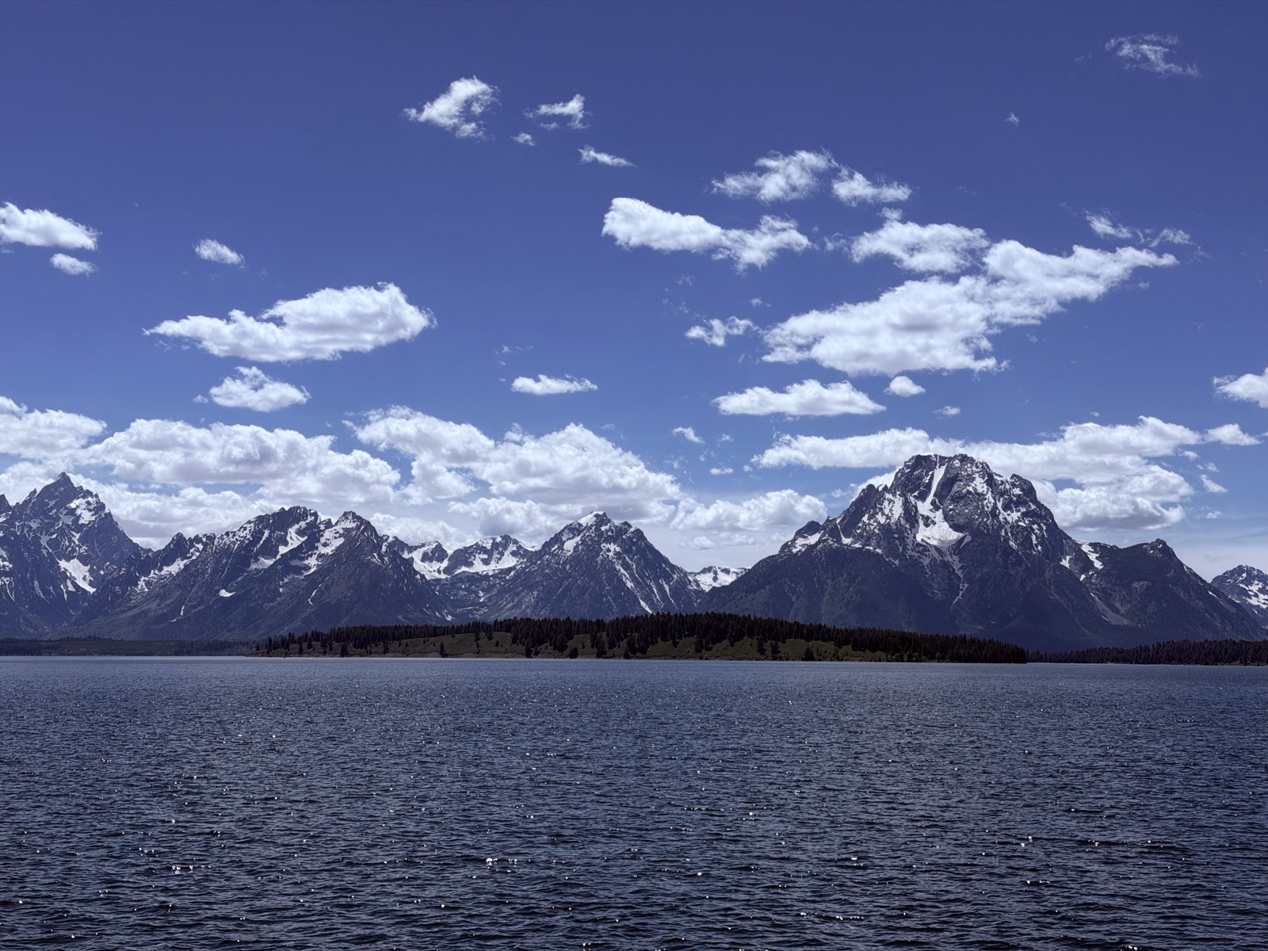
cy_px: 476
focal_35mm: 48
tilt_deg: +6.1
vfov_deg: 30.3
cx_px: 634
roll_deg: -0.8
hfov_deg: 39.7
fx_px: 1758
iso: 80
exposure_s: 1/13333
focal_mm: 6.76
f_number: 1.78
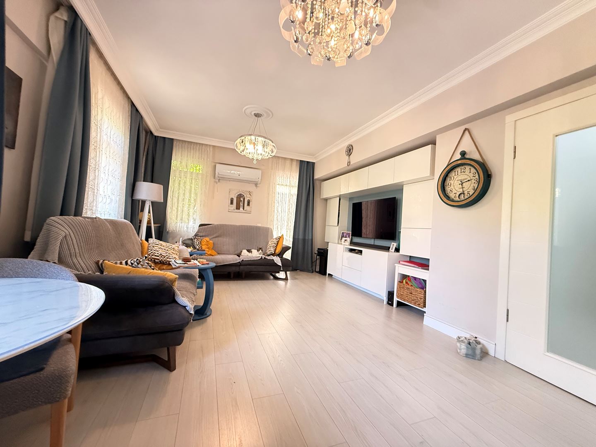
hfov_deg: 102.1
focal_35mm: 14
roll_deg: -3.9
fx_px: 241
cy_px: 224
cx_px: 298
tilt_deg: +2.8
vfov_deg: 85.7
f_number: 2.2
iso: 500
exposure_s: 1/50
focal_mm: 2.22
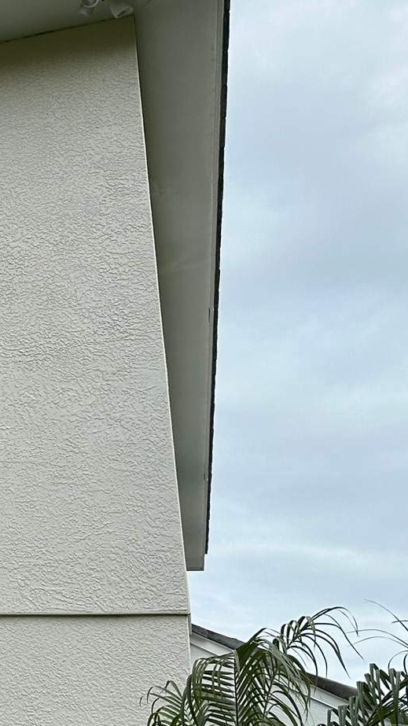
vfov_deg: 35.9
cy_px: 447
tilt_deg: +23.9
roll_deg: -6.6
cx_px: -387
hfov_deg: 16.3
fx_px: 1116
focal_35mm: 58
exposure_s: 1/6211
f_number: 1.78
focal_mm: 6.86
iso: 80
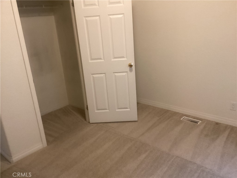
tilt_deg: -18.2
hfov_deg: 58.4
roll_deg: +3.9
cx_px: 118
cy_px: 89
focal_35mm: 31
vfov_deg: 45.4
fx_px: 212
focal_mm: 3.3
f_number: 2.4
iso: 320
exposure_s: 1/40
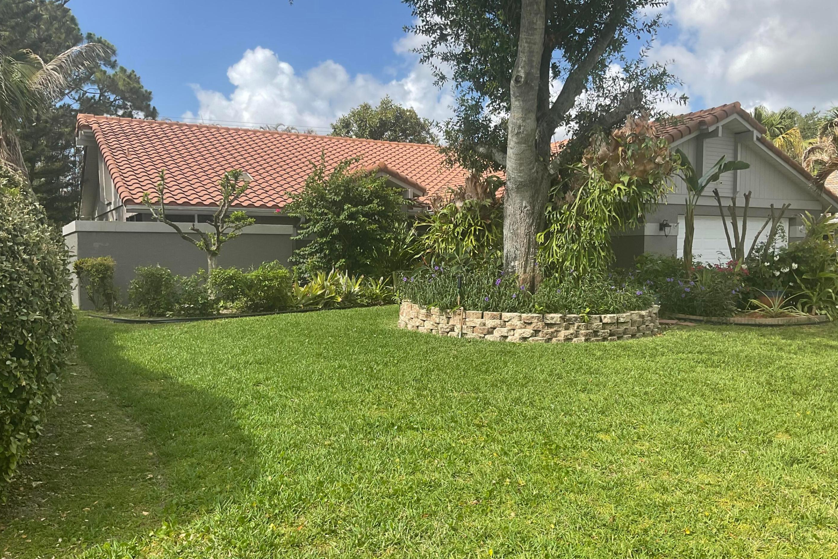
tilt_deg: -5.3
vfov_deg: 42.3
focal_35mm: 31
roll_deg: -0.7
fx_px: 722
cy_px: 314
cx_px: 428
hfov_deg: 60.3
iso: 16
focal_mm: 3
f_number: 1.8
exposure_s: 1/1098
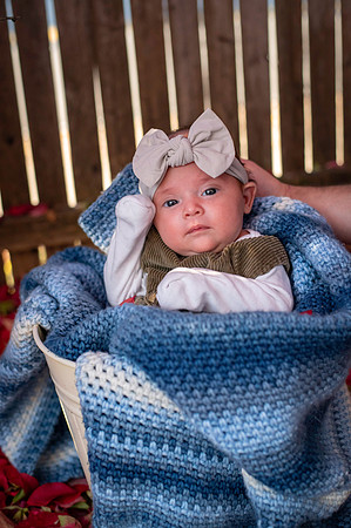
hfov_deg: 26.9
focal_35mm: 50
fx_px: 733
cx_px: 176
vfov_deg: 39.6
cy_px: 264
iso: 3200
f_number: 3.2
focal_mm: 50
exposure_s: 1/2500
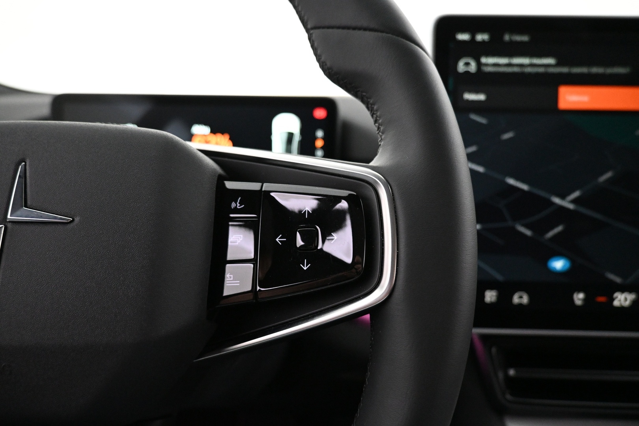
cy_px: 213
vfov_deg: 53.1
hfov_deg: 73.7
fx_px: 426
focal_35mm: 24
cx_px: 320
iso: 4000
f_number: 3.5
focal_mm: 16
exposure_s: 1/50
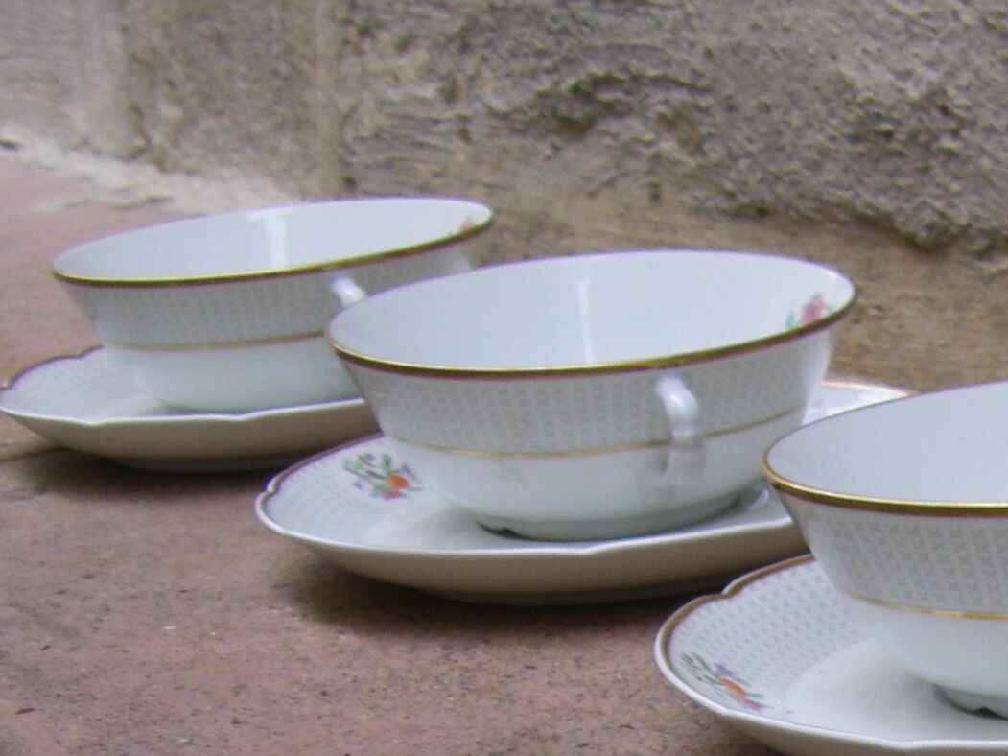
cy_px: 906
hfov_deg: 16.2
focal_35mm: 118
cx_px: 1136
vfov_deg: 12.3
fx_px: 3436
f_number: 3.5
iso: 80
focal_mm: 6.3
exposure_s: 1/50
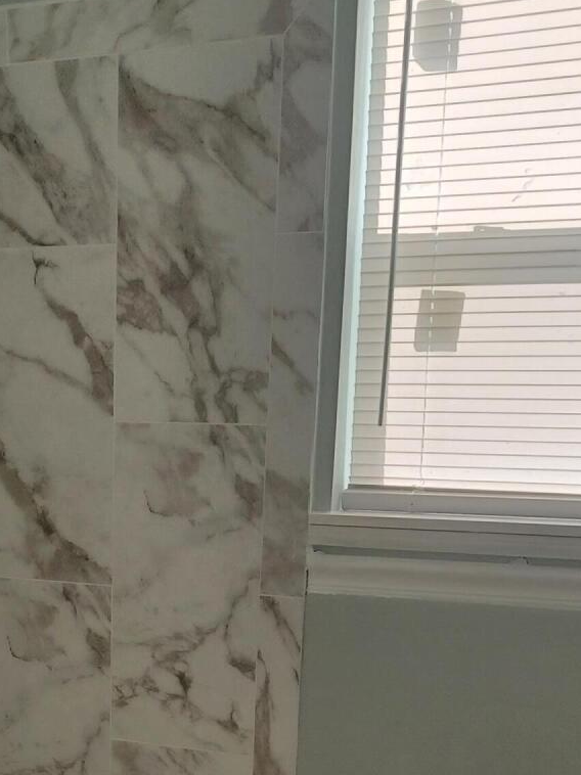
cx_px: 58
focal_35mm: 66
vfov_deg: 27.0
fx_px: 1478
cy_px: 849
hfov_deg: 21.7
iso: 64
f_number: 1.8
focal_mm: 4.6
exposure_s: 1/60
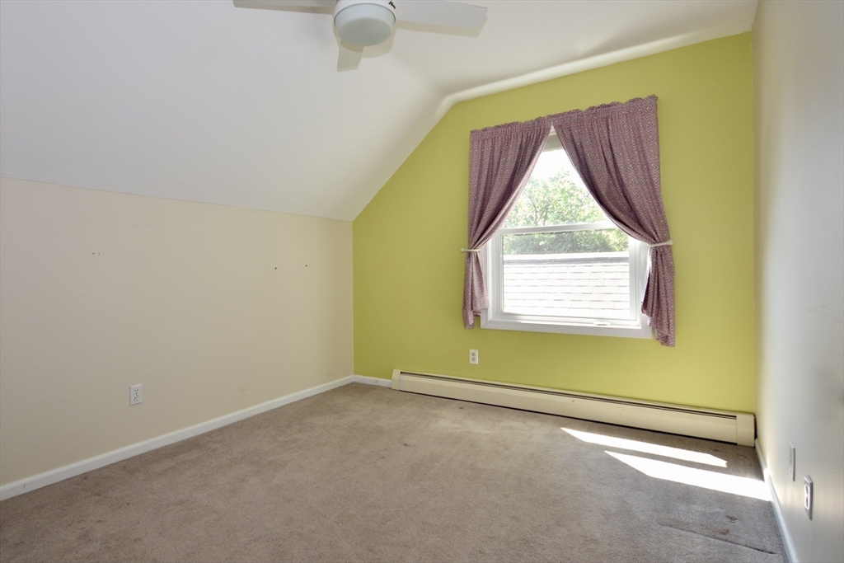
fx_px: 352
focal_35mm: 15
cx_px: 422
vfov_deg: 77.3
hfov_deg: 100.4
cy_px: 282
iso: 200
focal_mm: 10
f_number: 4.5
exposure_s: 1/80
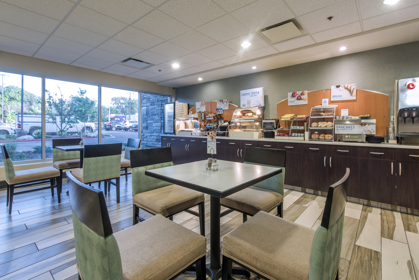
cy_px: 140
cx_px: 210
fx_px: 186
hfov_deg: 96.7
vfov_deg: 73.8
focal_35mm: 16
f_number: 18
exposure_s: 2.5
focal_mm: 16
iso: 100
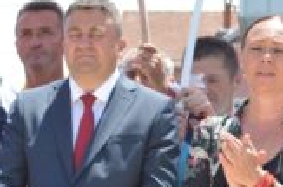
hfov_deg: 9.8
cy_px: 244
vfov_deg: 6.6
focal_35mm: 204
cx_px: -134
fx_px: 1600
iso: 400
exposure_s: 1/800
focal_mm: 35
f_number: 5
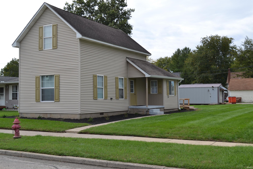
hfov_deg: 43.6
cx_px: 126
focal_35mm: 45
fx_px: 316
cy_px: 84
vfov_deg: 29.9
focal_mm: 30
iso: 100
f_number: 7.1
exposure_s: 1/200
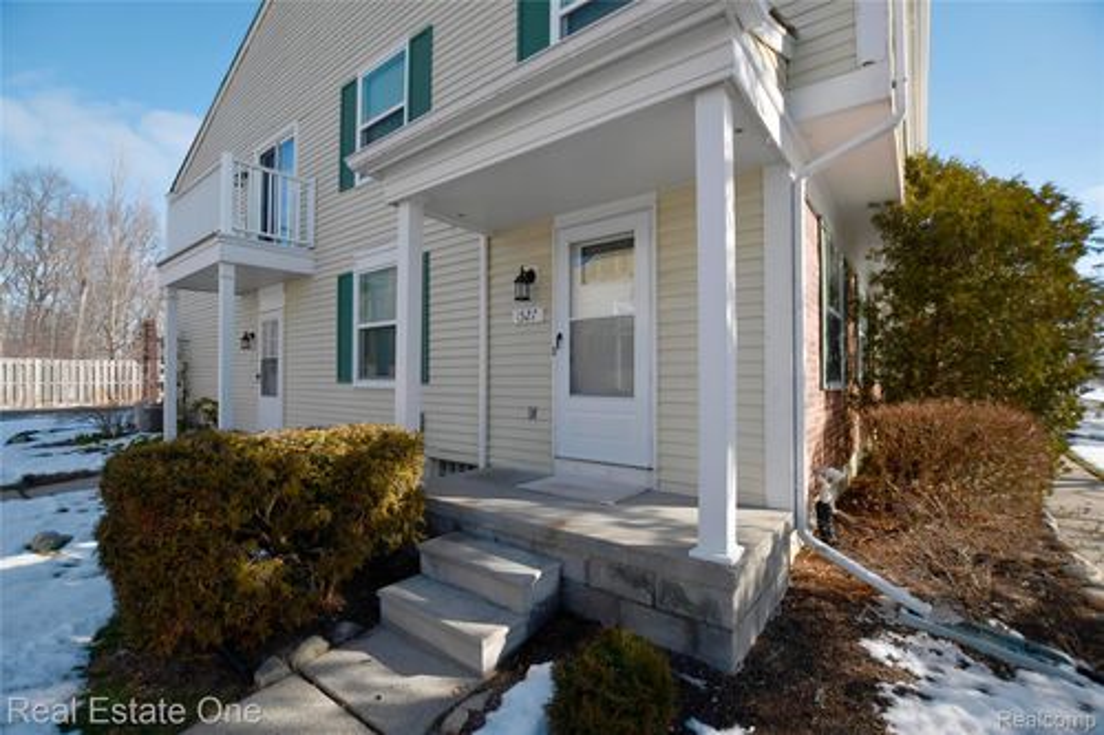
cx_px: 552
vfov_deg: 77.3
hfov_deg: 100.4
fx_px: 460
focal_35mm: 15
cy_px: 368
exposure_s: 1/2500
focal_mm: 10
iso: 100
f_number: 4
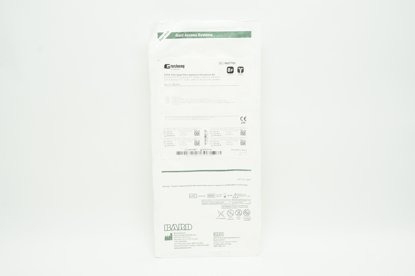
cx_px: 208
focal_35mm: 39
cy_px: 138
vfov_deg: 34.1
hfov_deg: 49.6
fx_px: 449
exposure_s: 1/15
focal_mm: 26
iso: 400
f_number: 11
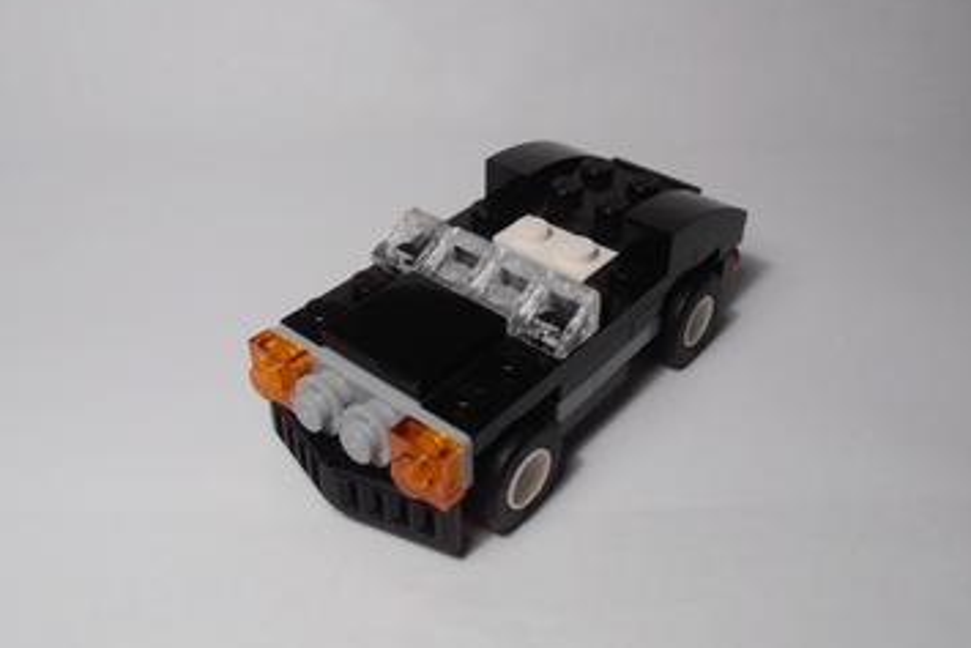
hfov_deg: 49.5
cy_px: 290
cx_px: 490
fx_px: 1052
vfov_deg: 34.2
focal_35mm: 39
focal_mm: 6.61
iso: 80
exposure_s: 1/80
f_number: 3.9
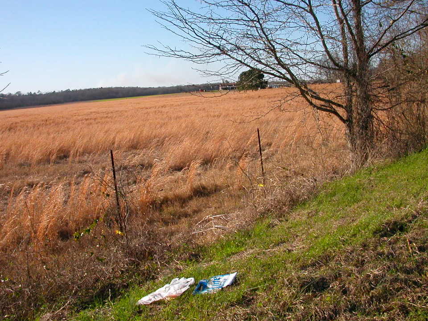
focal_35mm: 37
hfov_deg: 50.1
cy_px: 160
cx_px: 214
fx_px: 457
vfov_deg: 38.7
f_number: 4.5
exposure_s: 1/564
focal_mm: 5.6
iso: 100
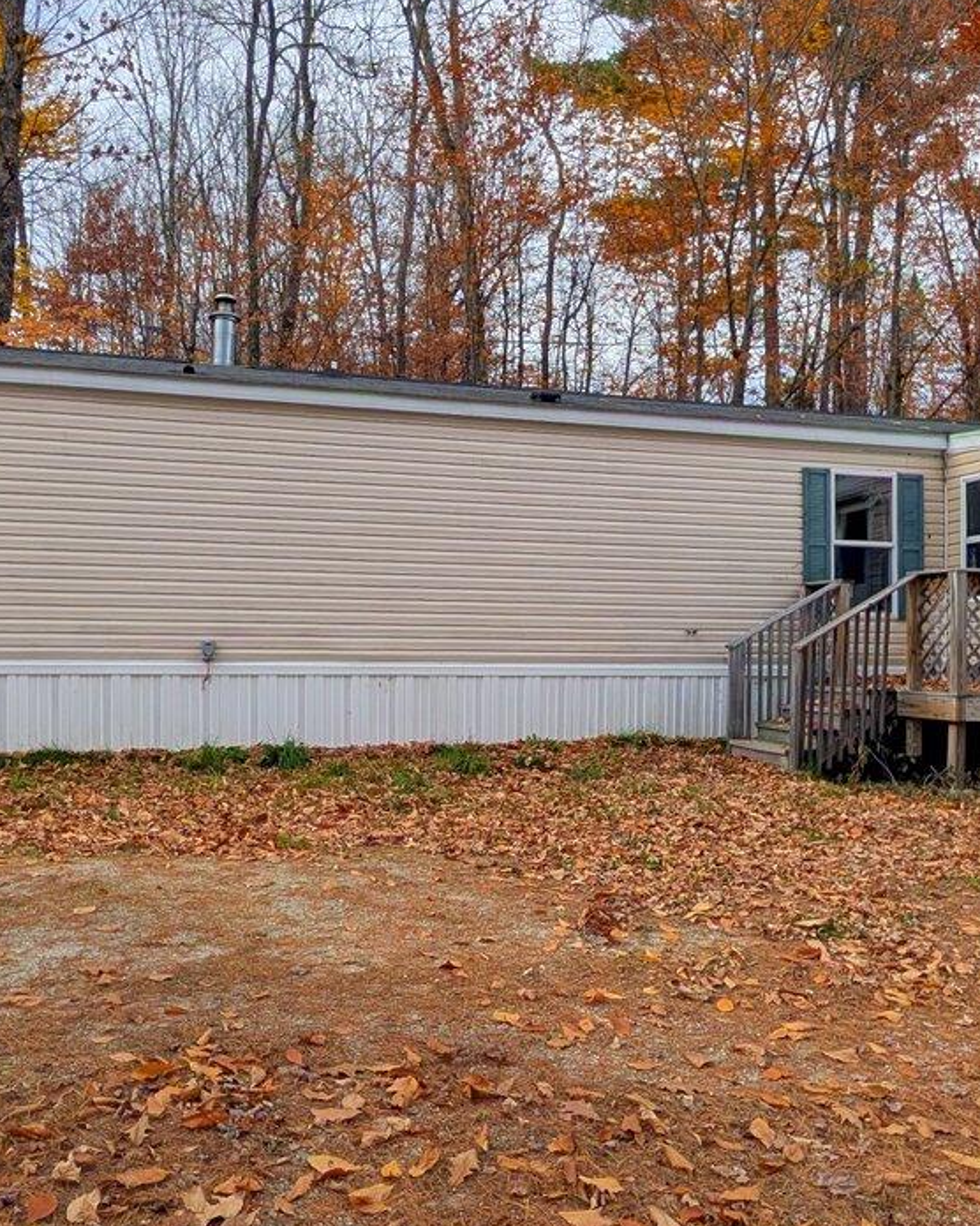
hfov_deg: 53.2
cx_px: 471
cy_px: 641
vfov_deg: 64.0
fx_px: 979
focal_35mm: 27
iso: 44
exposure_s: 1/1887
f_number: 1.7
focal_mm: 2.02
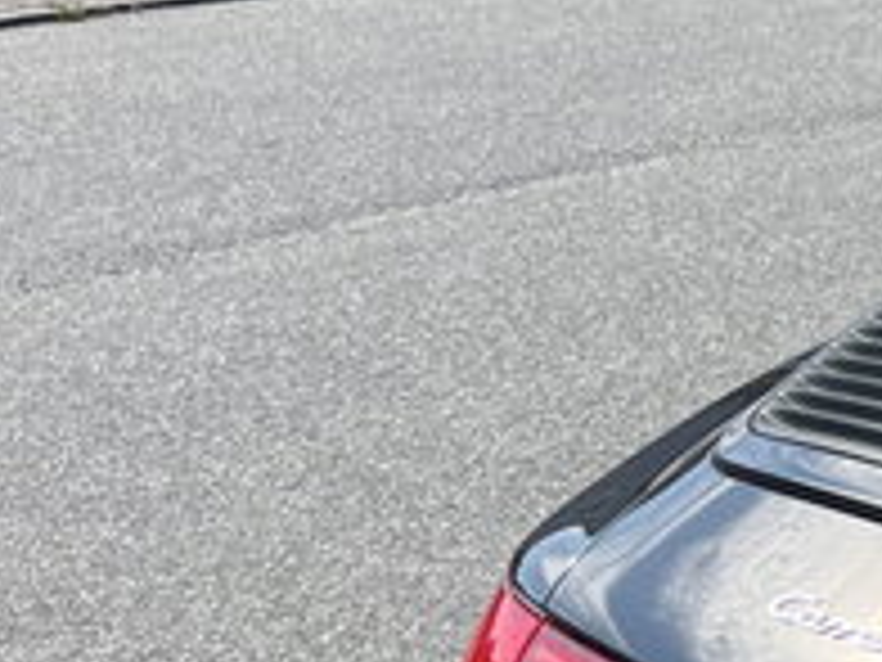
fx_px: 2599
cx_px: 1638
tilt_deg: -16.3
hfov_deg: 16.0
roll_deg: +2.1
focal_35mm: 102
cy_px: 459
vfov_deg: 14.5
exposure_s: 1/1497
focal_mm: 5.1
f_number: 1.6
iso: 50
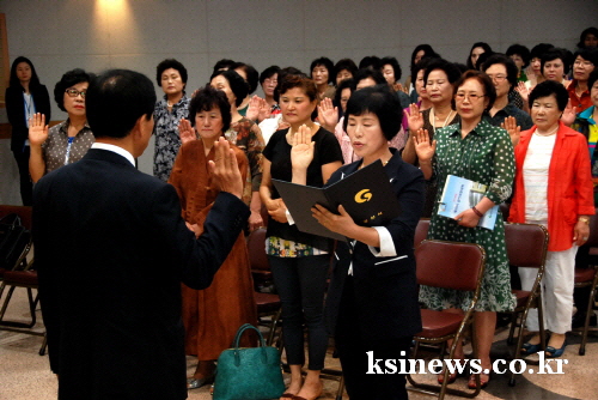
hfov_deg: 28.1
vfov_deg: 19.0
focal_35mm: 72
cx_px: 299
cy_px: 200
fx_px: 1197
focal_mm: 48
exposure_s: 1/60
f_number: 4.8
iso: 800
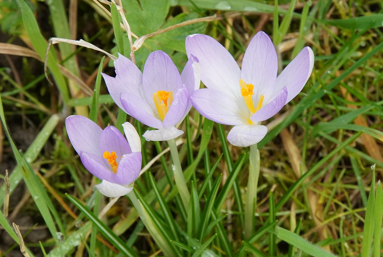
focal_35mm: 300
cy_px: 128
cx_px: 192
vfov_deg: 4.6
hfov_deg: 6.9
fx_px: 3195
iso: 1600
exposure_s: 1/250
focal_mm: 200
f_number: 16
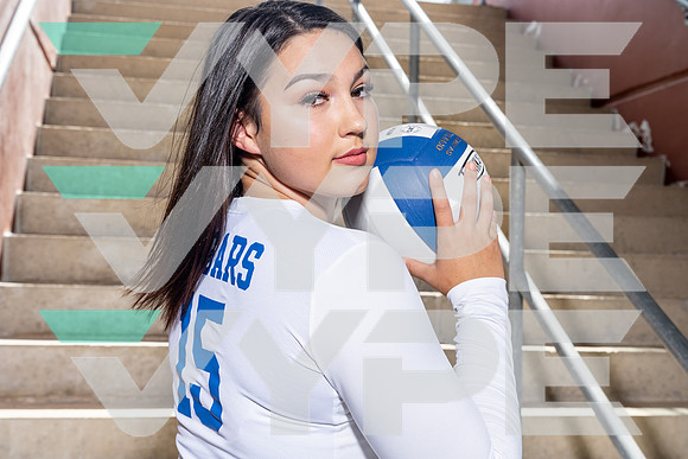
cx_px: 344
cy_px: 230
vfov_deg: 27.5
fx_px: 937
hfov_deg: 40.3
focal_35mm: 49
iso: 100
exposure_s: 1/125
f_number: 8
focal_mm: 49
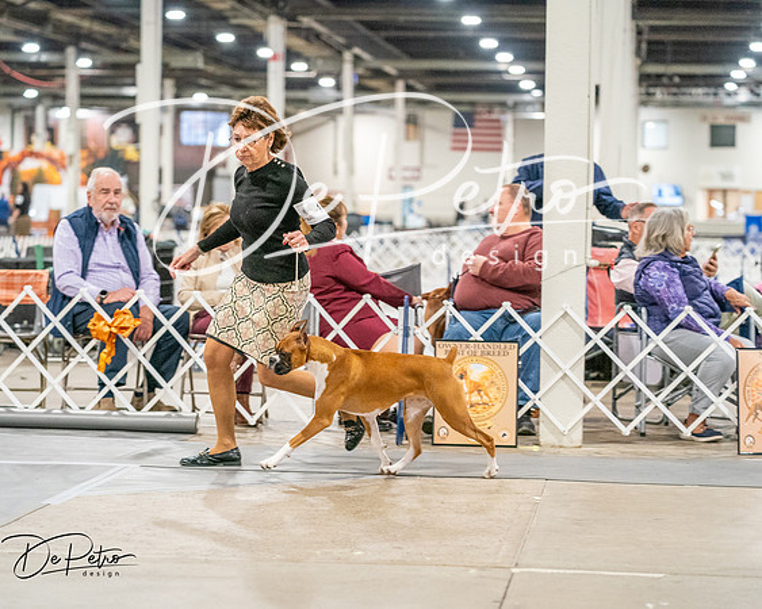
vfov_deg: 13.7
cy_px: 304
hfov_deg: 17.1
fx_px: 2539
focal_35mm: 113
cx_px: 381
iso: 6400
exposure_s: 1/250
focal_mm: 100
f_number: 3.2
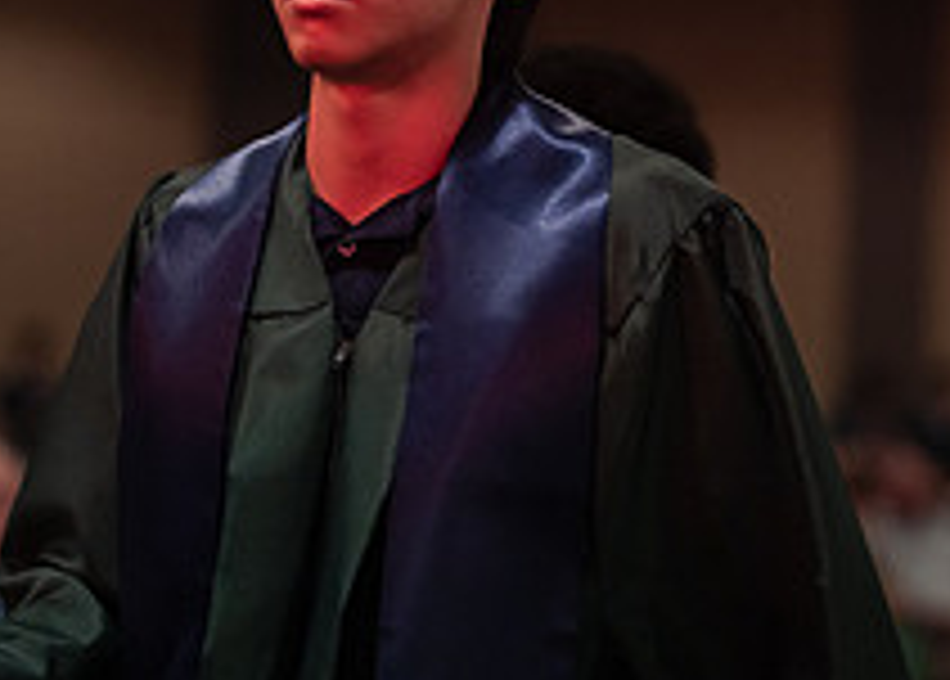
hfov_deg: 13.7
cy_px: 189
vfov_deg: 9.8
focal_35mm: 146
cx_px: 513
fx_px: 3942
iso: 1250
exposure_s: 1/500
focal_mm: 50
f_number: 1.2
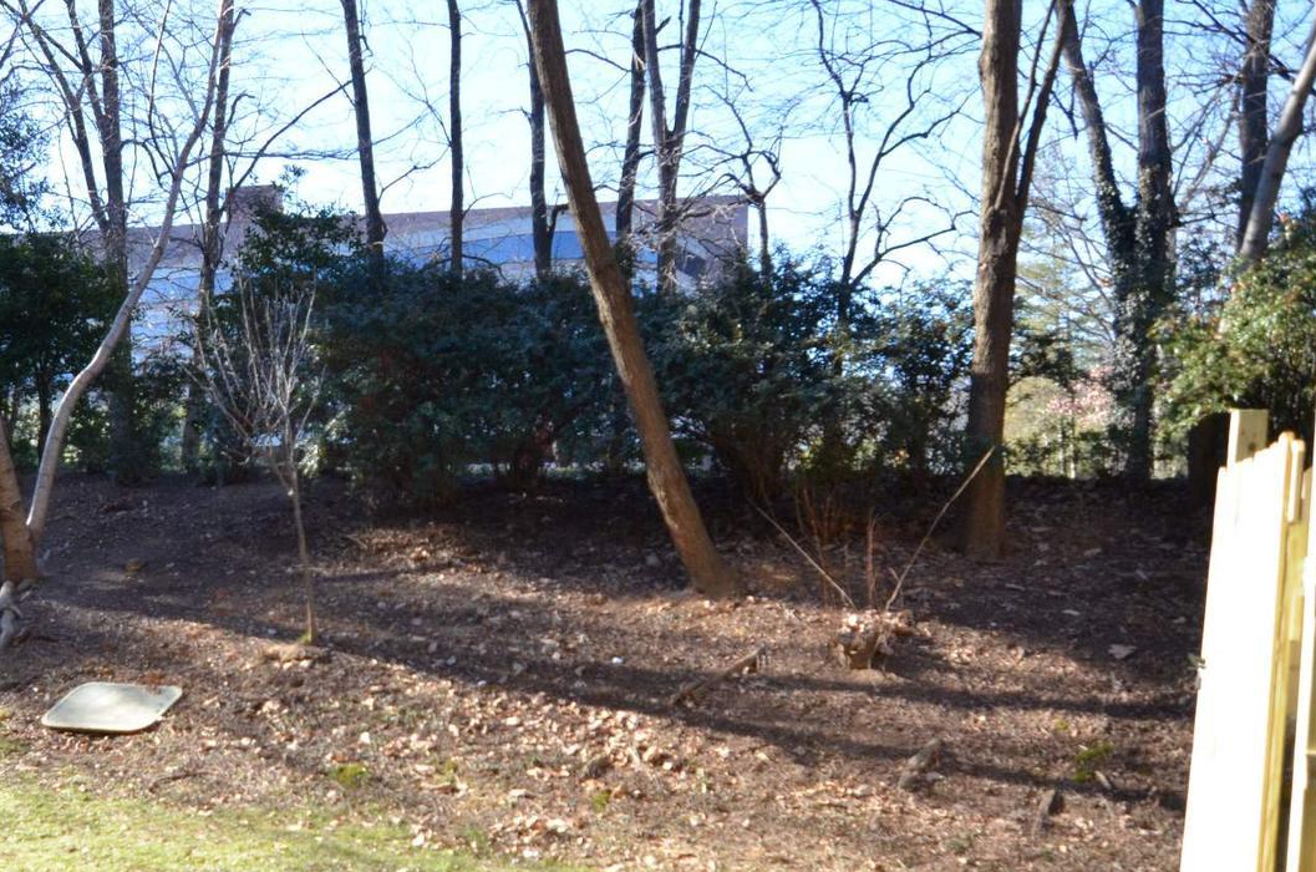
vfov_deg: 40.3
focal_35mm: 32
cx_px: 397
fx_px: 1166
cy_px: 604
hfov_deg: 57.0
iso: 800
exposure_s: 1/2500
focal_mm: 11
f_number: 2.8
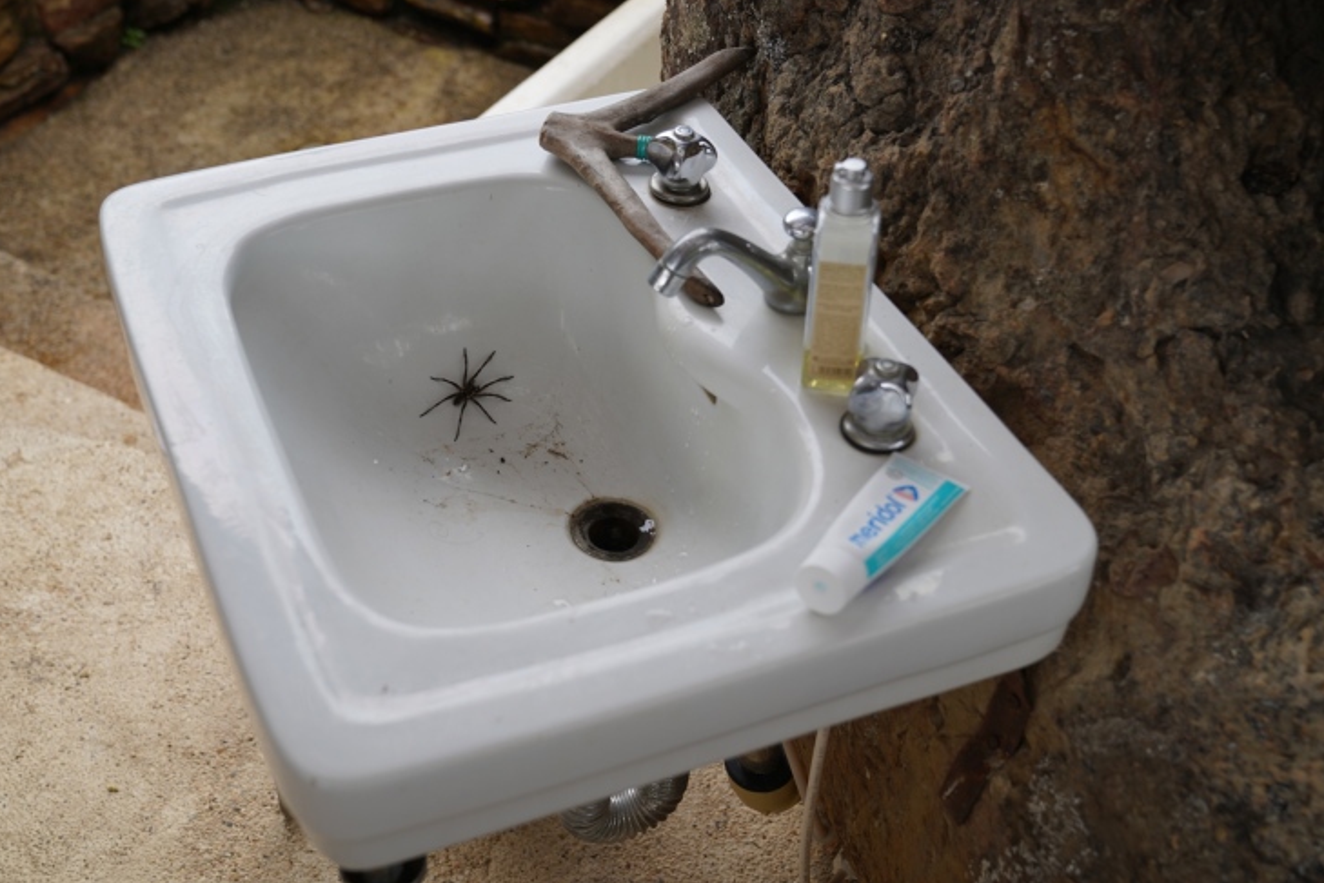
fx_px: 1655
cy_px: 410
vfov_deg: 29.9
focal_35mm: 45
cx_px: 605
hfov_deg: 43.6
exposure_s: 1/60
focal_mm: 41
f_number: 4
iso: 125
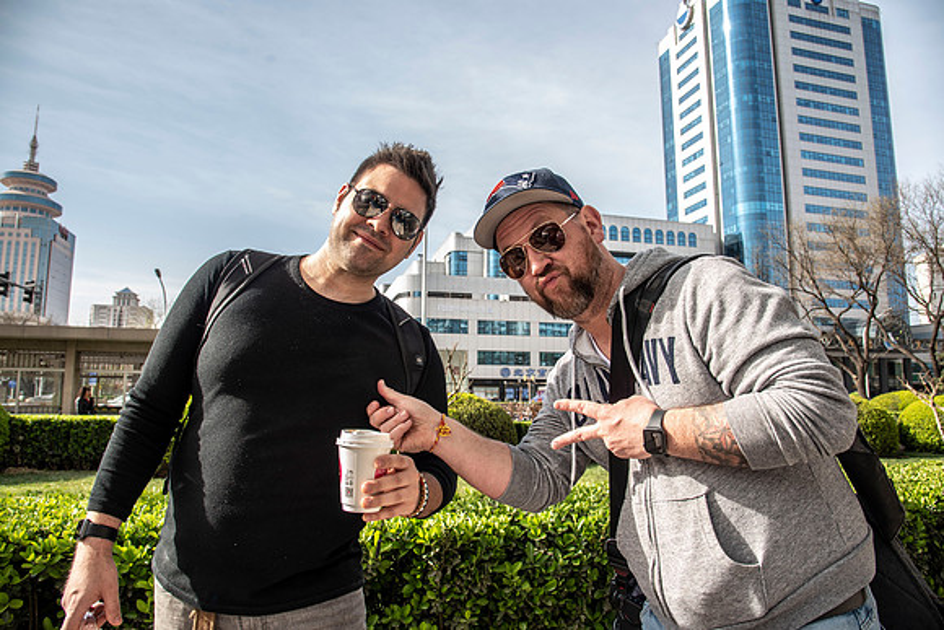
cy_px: 315
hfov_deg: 73.7
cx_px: 472
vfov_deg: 53.2
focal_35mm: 24
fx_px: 629
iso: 80
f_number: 6.3
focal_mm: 24
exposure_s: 1/100
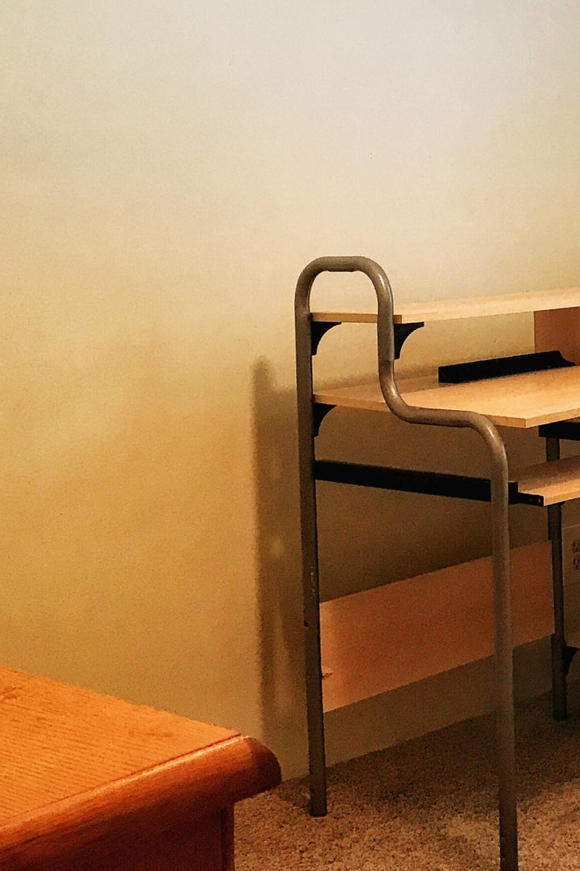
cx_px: 784
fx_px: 1619
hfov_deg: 18.7
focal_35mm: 67
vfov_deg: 29.2
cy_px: 134
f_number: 1.8
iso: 40
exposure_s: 1/24
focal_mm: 3.99
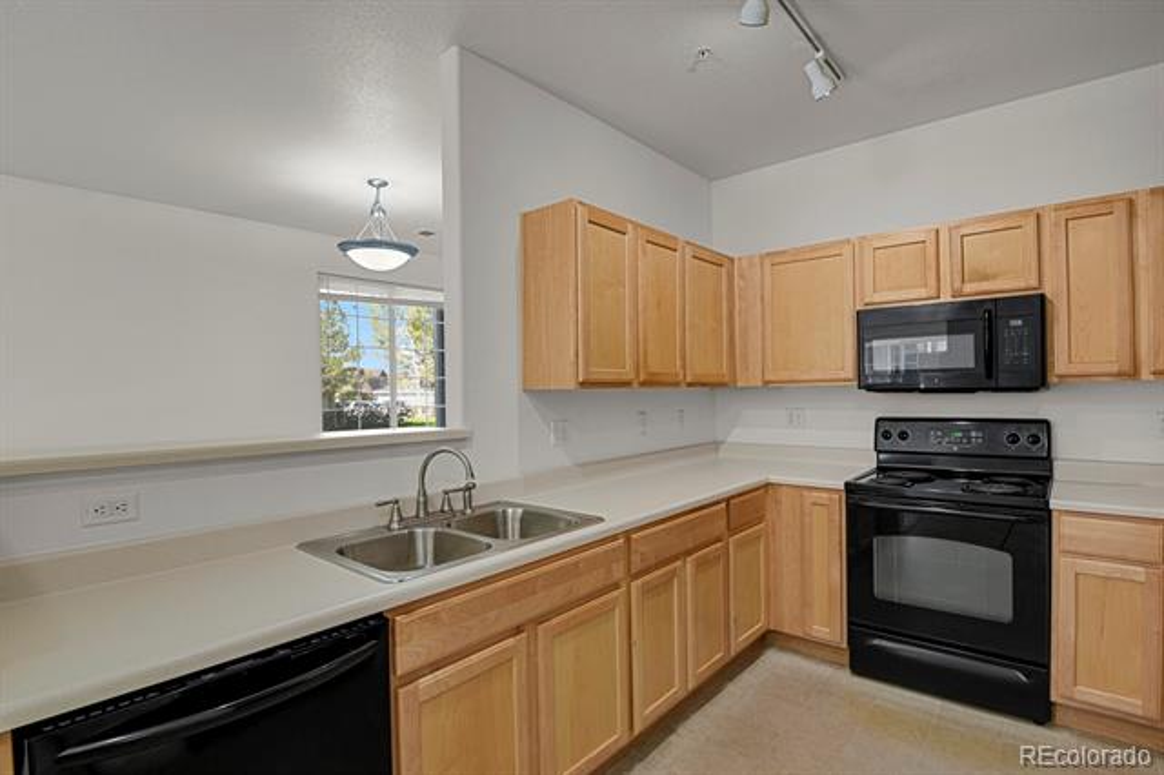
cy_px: 388
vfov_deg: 70.4
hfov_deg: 93.3
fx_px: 549
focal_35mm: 17
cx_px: 582
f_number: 8
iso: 250
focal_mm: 17
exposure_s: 2
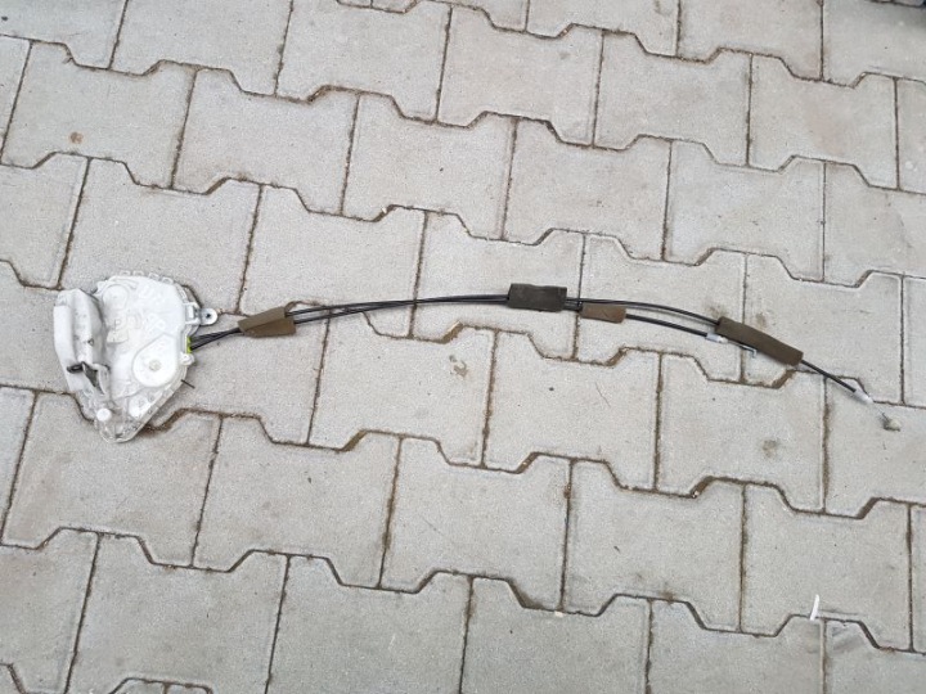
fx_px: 696
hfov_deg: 67.3
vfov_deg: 53.1
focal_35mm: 26
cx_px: 463
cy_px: 347
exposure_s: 1/50
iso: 80
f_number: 1.7
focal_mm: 4.2
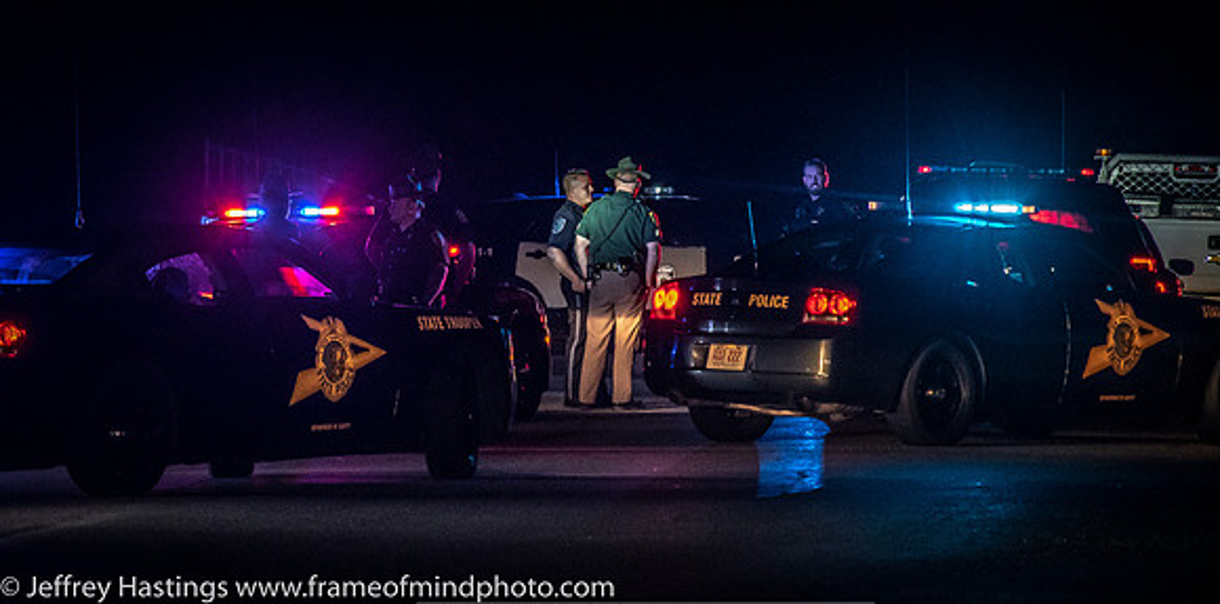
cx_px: 569
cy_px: 257
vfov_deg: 3.3
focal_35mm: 332
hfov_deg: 6.7
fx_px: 10442
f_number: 5.6
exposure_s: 1/100
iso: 2000
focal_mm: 190
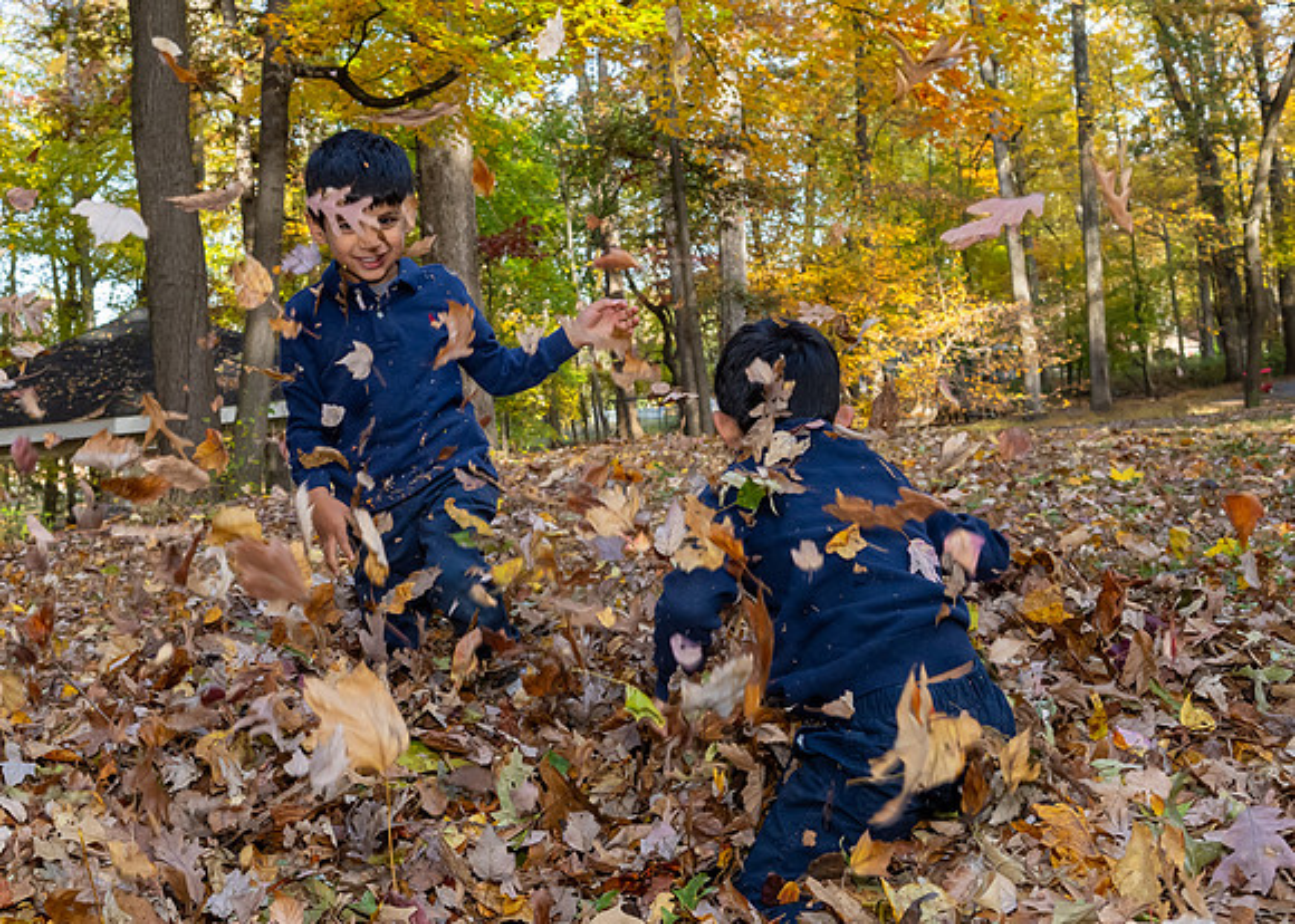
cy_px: 406
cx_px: 517
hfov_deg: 39.1
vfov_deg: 28.6
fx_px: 1815
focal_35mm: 49
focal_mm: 28
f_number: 7.1
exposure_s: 1/250
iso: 1000
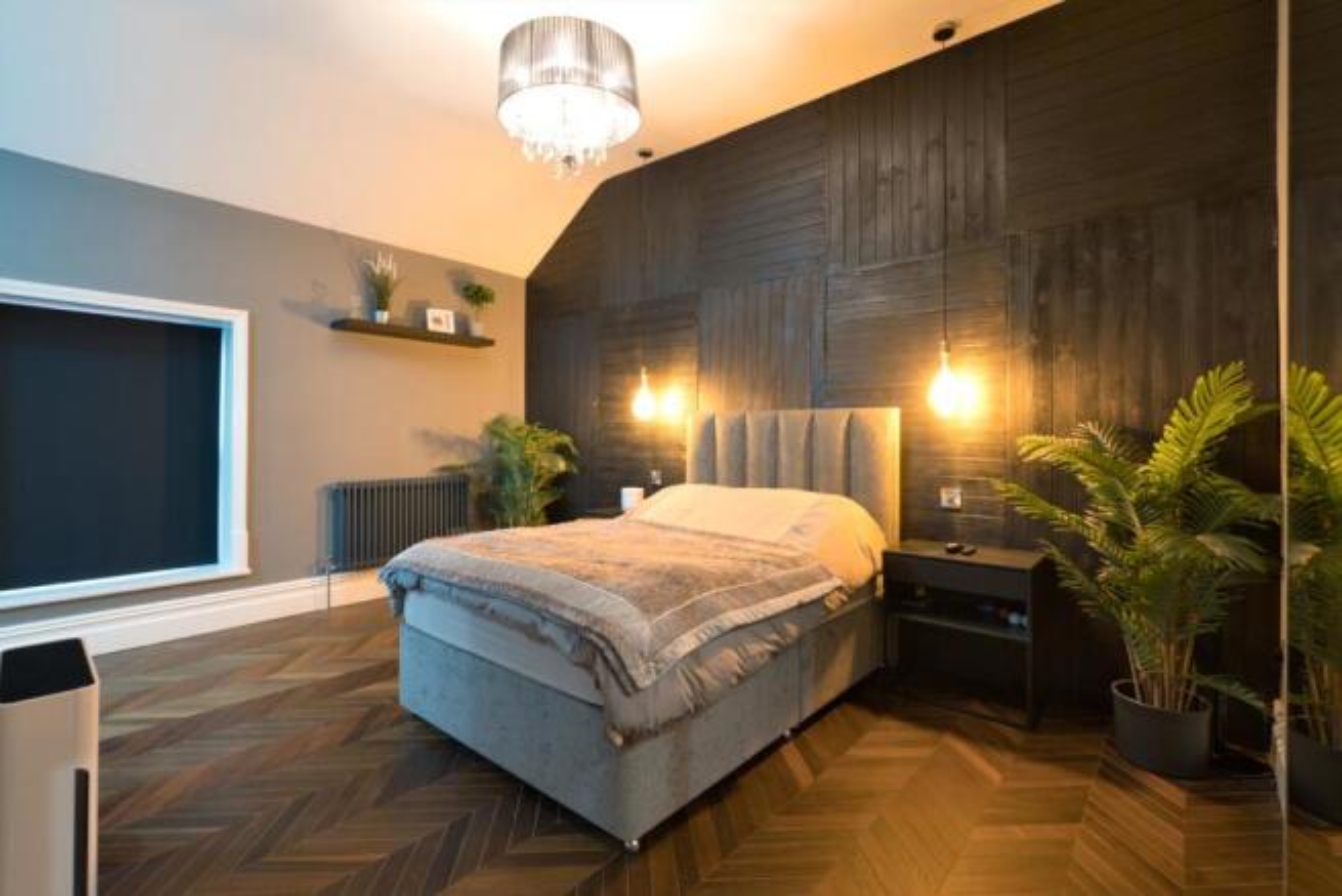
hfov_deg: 96.7
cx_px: 671
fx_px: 597
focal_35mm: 16
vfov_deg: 73.8
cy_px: 448
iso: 640
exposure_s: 1/1.25
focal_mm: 16
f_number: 7.1
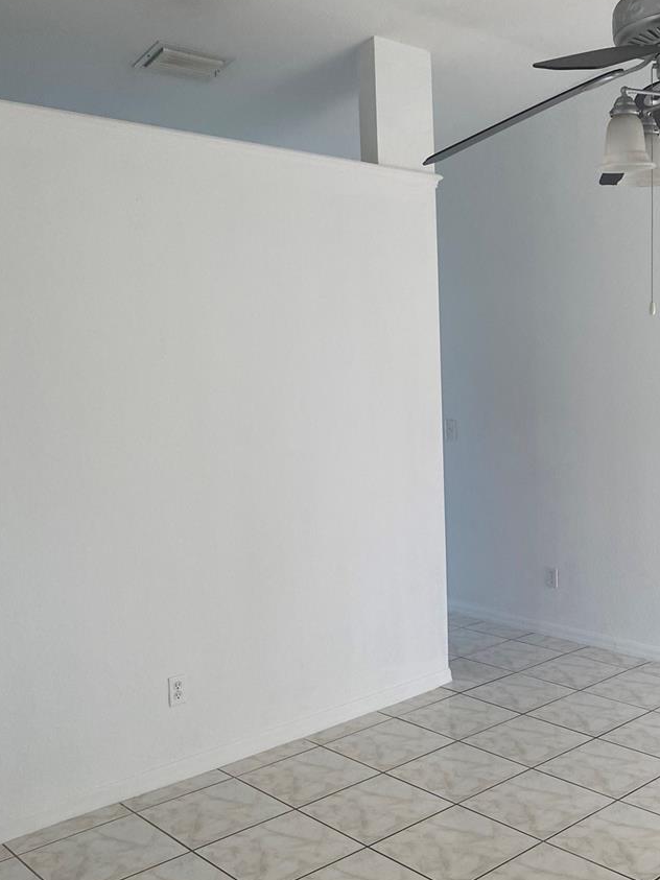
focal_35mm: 37
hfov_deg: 38.0
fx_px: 941
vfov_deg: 50.0
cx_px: 463
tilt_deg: -5.0
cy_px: 495
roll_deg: +2.3
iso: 80
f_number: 1.8
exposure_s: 1/121
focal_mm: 4.25
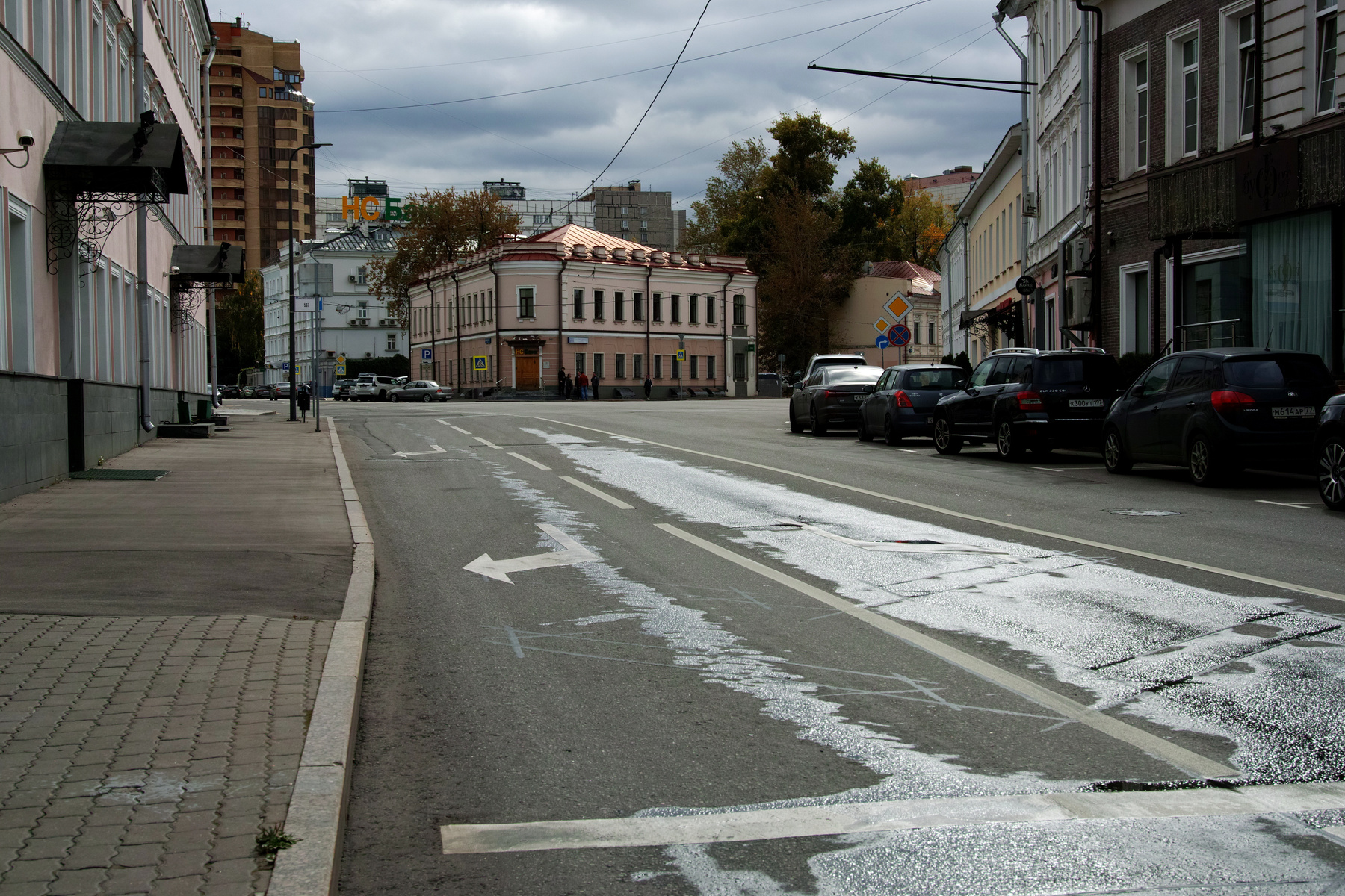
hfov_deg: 39.6
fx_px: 1868
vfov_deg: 27.0
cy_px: 448
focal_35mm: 50
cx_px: 672
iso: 100
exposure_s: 1/400
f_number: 8
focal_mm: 38
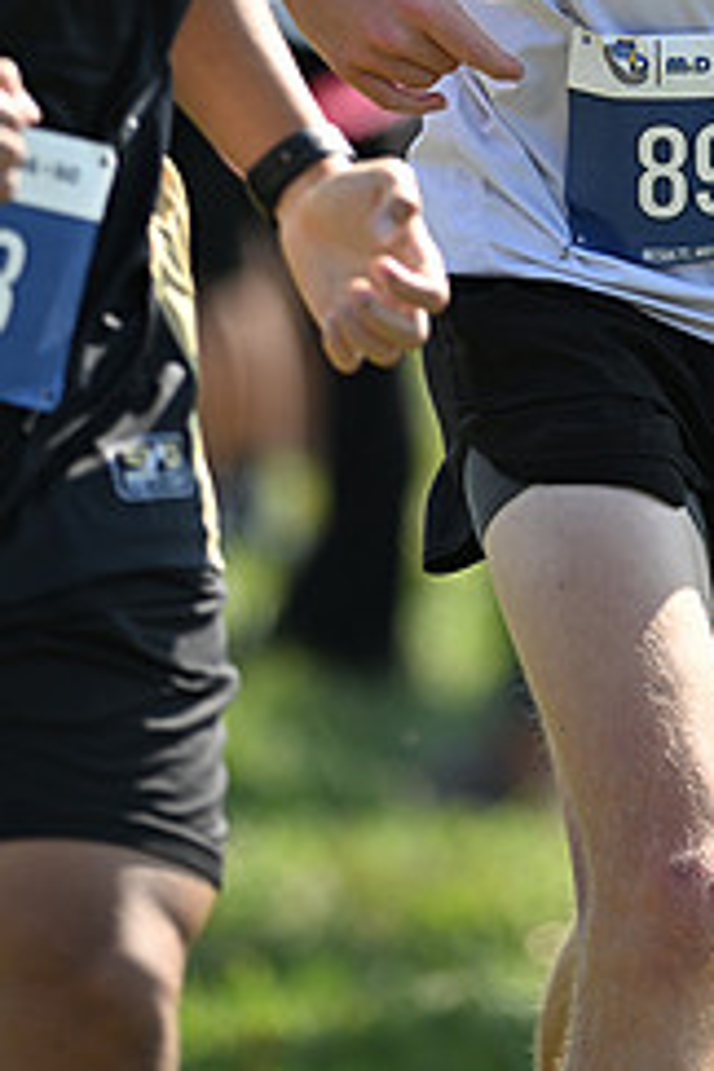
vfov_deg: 2.9
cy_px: -172
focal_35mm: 717
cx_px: 571
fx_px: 21329
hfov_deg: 1.9
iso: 220
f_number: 2.8
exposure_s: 1/1600
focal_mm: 300
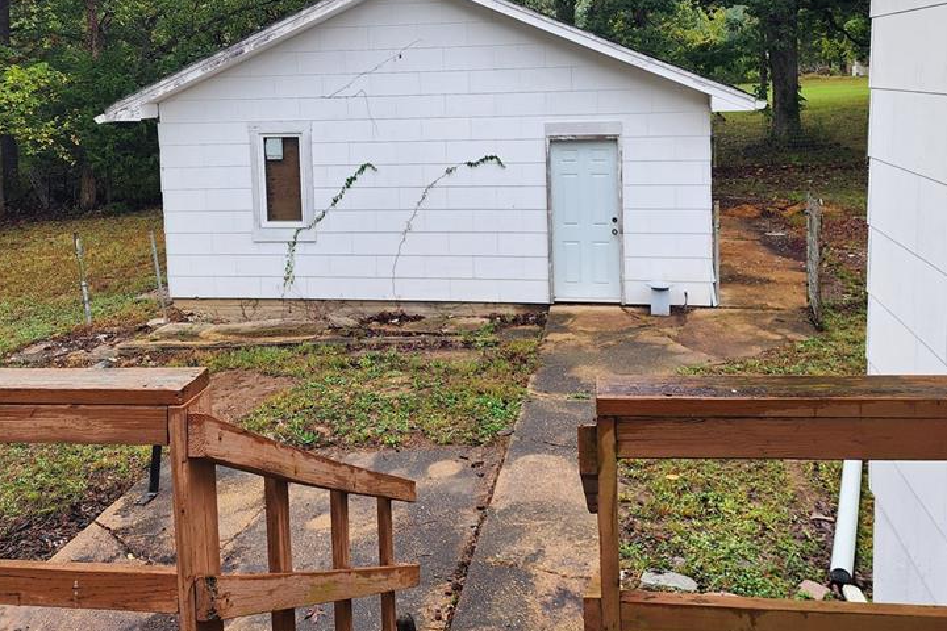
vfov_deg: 37.9
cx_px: 472
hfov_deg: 55.8
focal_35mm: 34
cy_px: 156
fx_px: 894
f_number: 1.8
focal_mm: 6.4
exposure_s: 1/180
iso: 32
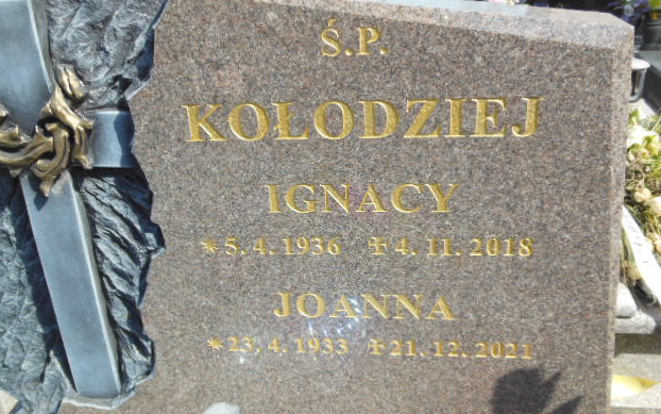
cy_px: 242
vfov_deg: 35.3
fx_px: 649
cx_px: 335
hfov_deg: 54.0
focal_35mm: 36
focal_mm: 6
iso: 125
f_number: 6.9
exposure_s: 1/640
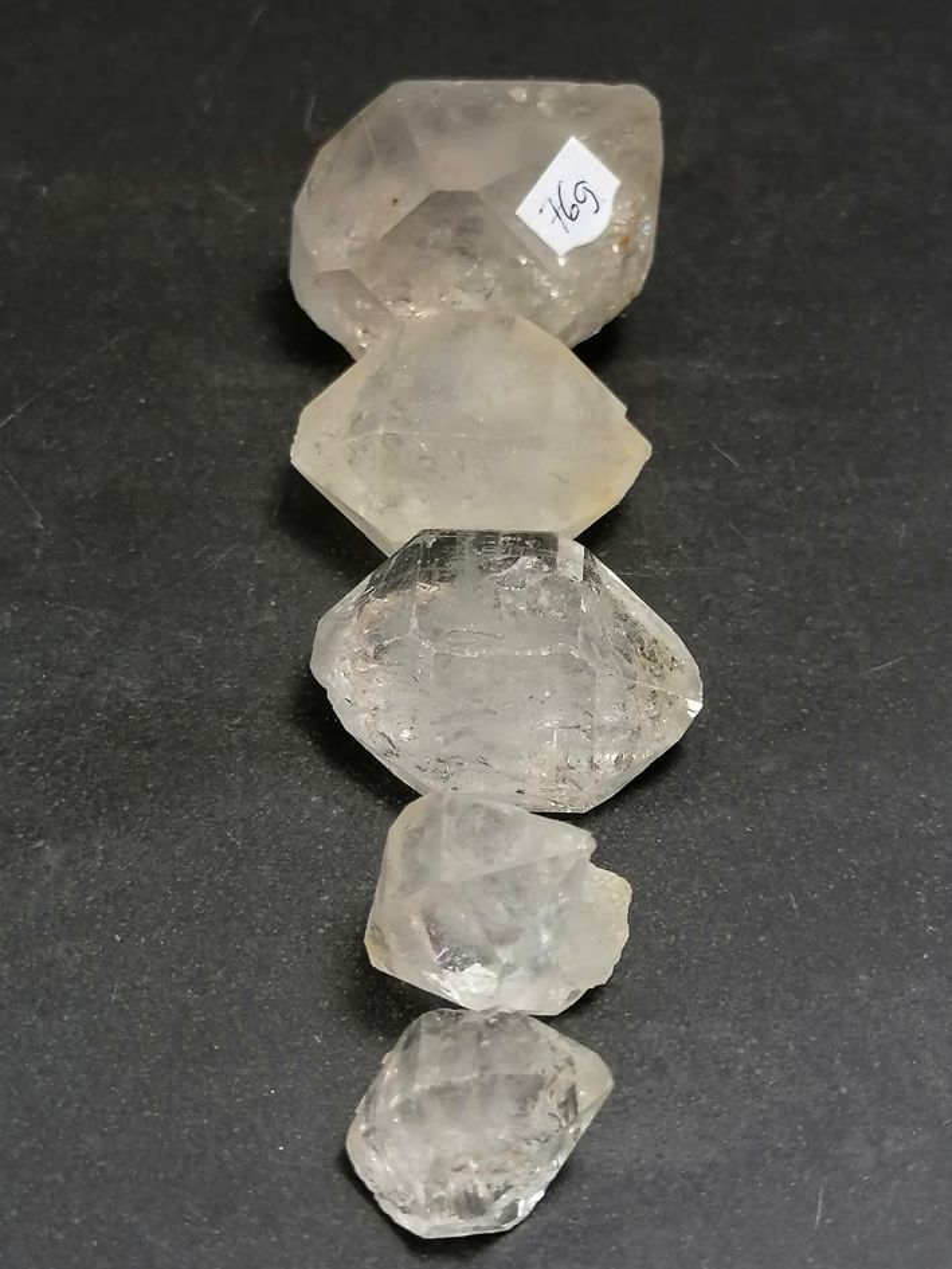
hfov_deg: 24.8
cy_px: 634
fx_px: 2163
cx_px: 476
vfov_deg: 32.7
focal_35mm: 59
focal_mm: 4.75
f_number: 1.8
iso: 80
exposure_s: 1/100
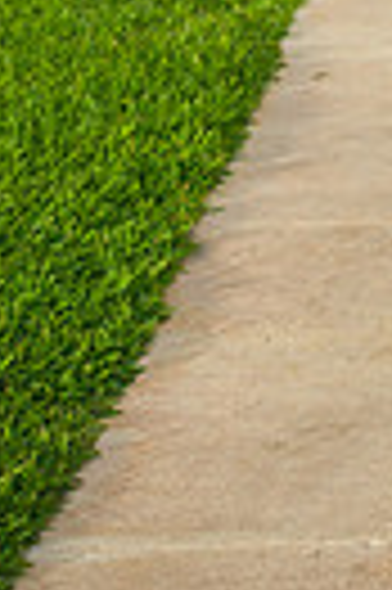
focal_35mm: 240
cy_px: -401
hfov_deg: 5.6
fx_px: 3930
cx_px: 647
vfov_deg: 8.3
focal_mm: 70
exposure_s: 1/1250
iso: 200
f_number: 4
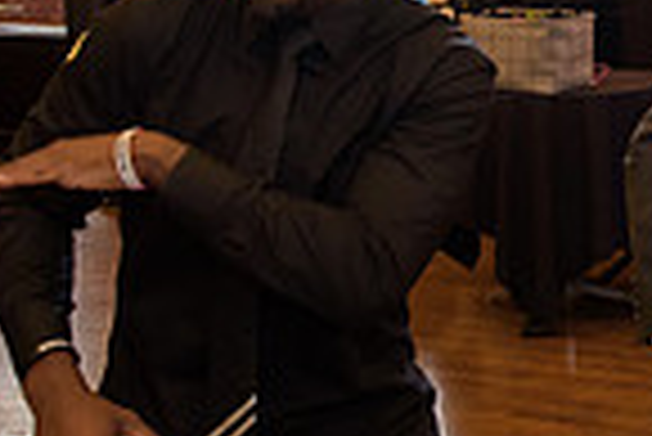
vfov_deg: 12.1
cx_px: 836
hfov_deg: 17.2
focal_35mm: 112
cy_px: -25
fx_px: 2030
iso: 1600
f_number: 3.2
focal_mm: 28
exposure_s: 1/125
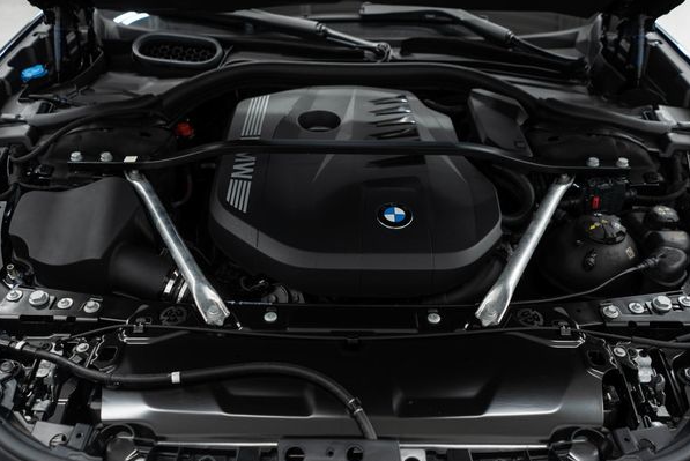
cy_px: 244
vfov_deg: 43.7
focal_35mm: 30
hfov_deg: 61.9
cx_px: 344
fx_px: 575
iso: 400
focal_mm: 28
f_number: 3.2
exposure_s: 1/50
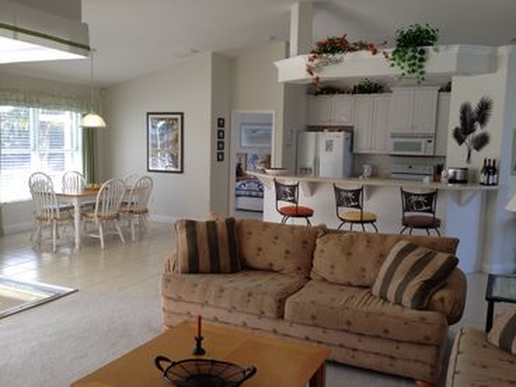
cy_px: 194
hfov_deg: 52.6
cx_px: 258
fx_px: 522
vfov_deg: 40.7
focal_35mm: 35
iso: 64
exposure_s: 1/60
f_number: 2.4
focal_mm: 4.28
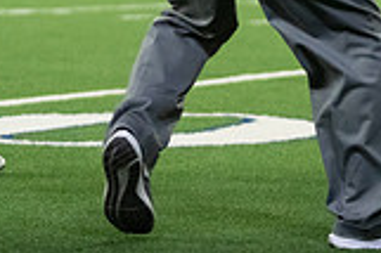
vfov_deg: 4.5
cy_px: -160
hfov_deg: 6.8
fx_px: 3161
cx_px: 556
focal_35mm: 299
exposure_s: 1/1250
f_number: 2.8
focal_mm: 83
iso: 4000
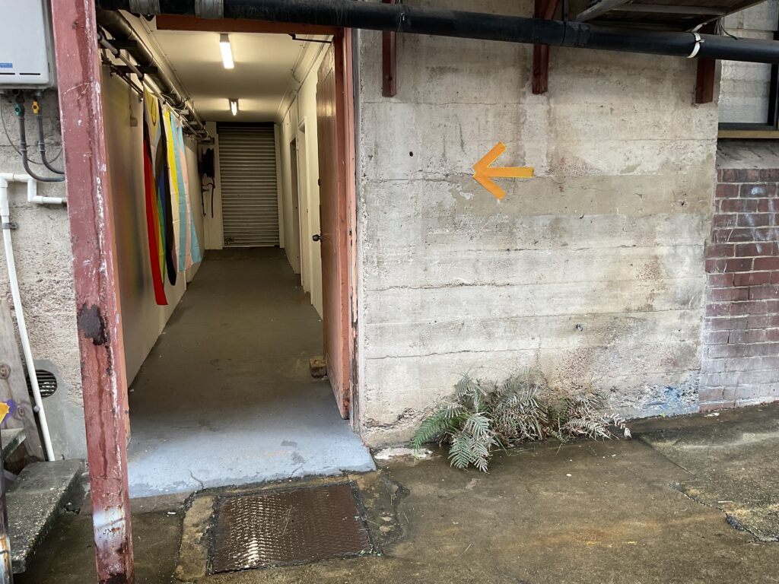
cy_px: 292
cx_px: 390
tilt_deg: -9.7
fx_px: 653
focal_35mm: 29
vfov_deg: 48.2
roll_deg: -0.3
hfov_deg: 61.7
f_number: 1.8
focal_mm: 3
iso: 32
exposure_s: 1/50
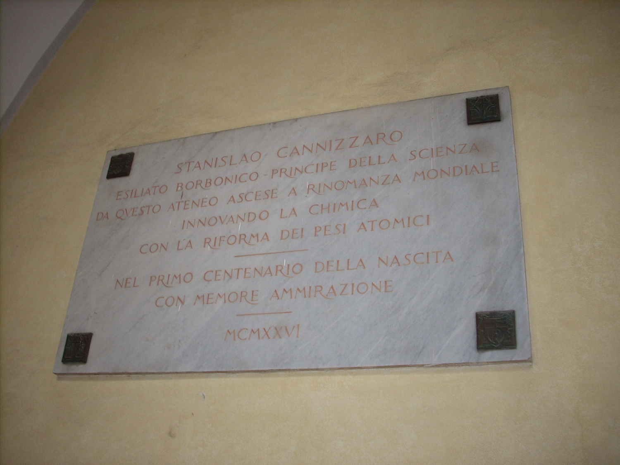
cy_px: 232
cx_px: 310
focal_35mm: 37
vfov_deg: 38.7
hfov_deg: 50.1
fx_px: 663
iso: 100
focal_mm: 6.2
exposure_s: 1/30
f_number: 2.8
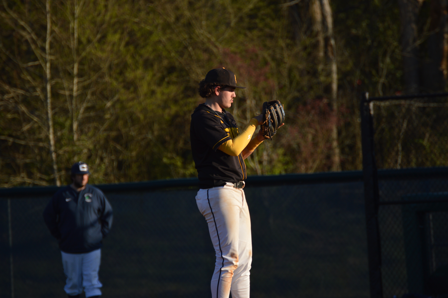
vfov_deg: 3.0
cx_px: 224
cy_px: 149
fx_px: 5595
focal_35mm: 450
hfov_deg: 4.6
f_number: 5.6
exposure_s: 1/640
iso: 200
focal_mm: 300
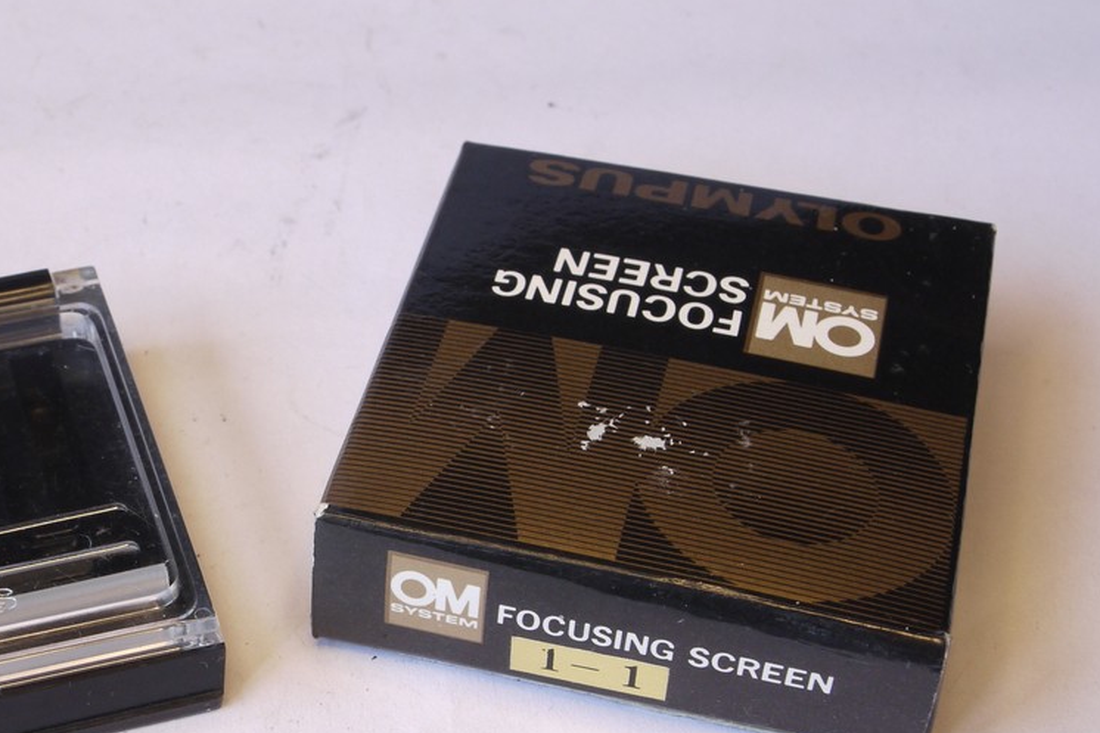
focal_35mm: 77
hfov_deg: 25.9
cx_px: 255
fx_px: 2352
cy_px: 507
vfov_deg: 17.6
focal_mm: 23
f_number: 9
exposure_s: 1/15
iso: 400
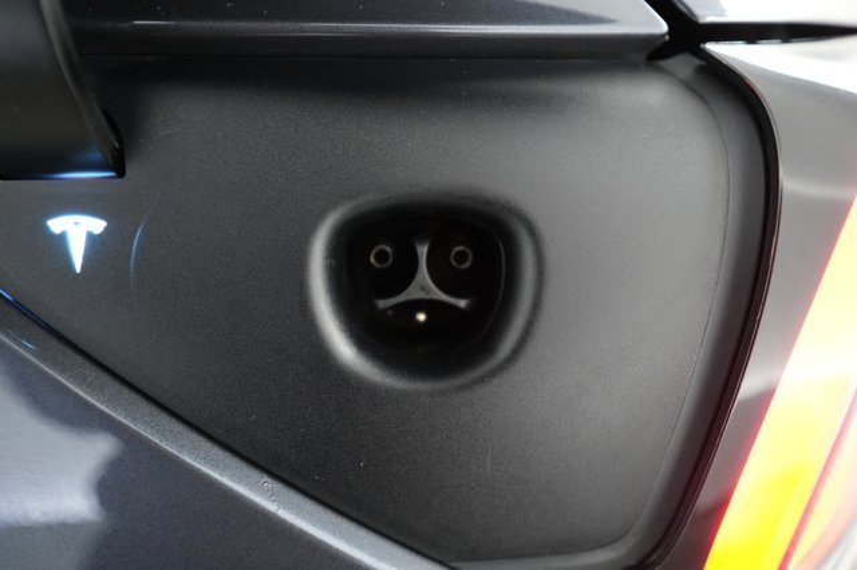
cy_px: 285
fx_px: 595
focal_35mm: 25
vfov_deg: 51.2
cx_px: 428
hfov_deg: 71.5
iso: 5000
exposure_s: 1/60
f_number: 2.8
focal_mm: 25
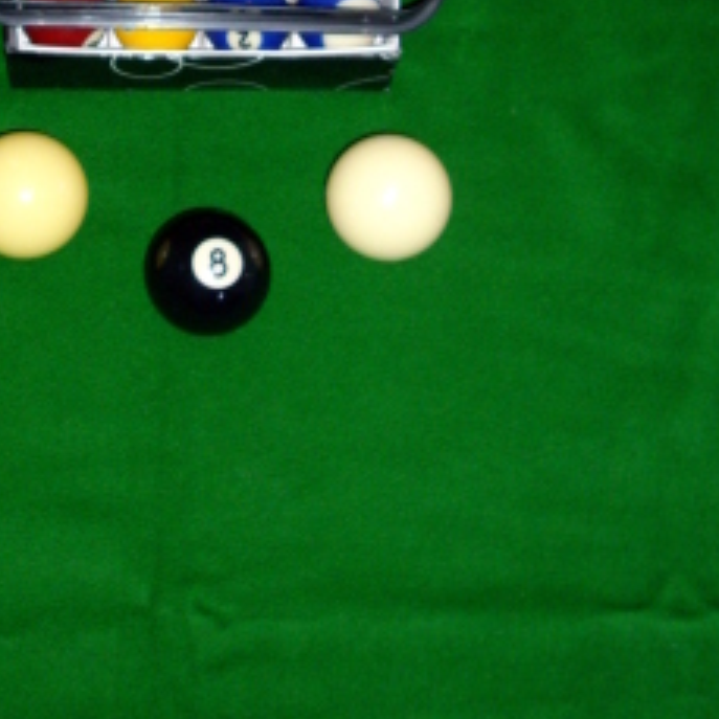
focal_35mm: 73
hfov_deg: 23.4
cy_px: -38
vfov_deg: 22.5
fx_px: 1715
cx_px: 182
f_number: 2.8
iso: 160
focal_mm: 6.2
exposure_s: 1/50
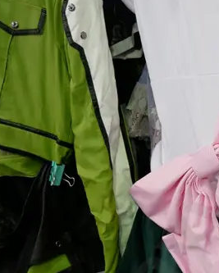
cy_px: 181
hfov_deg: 20.5
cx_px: 230
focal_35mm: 72
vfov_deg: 26.2
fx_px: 583
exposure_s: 1/60
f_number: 3.5
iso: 800
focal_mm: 12
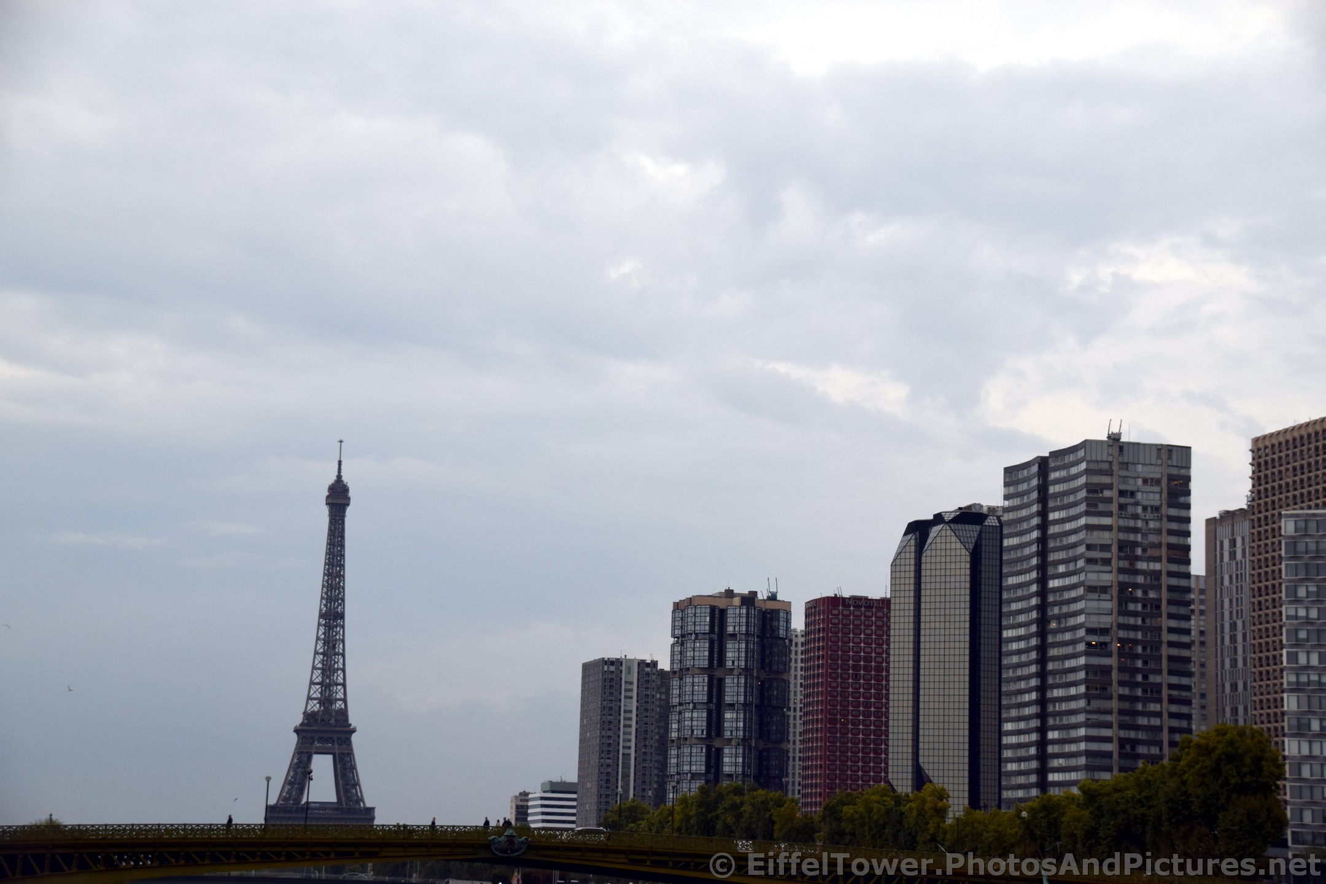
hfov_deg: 26.0
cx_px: 663
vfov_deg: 17.5
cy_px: 442
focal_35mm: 78
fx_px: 2873
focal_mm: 52
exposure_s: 1/200
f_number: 7.1
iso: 400
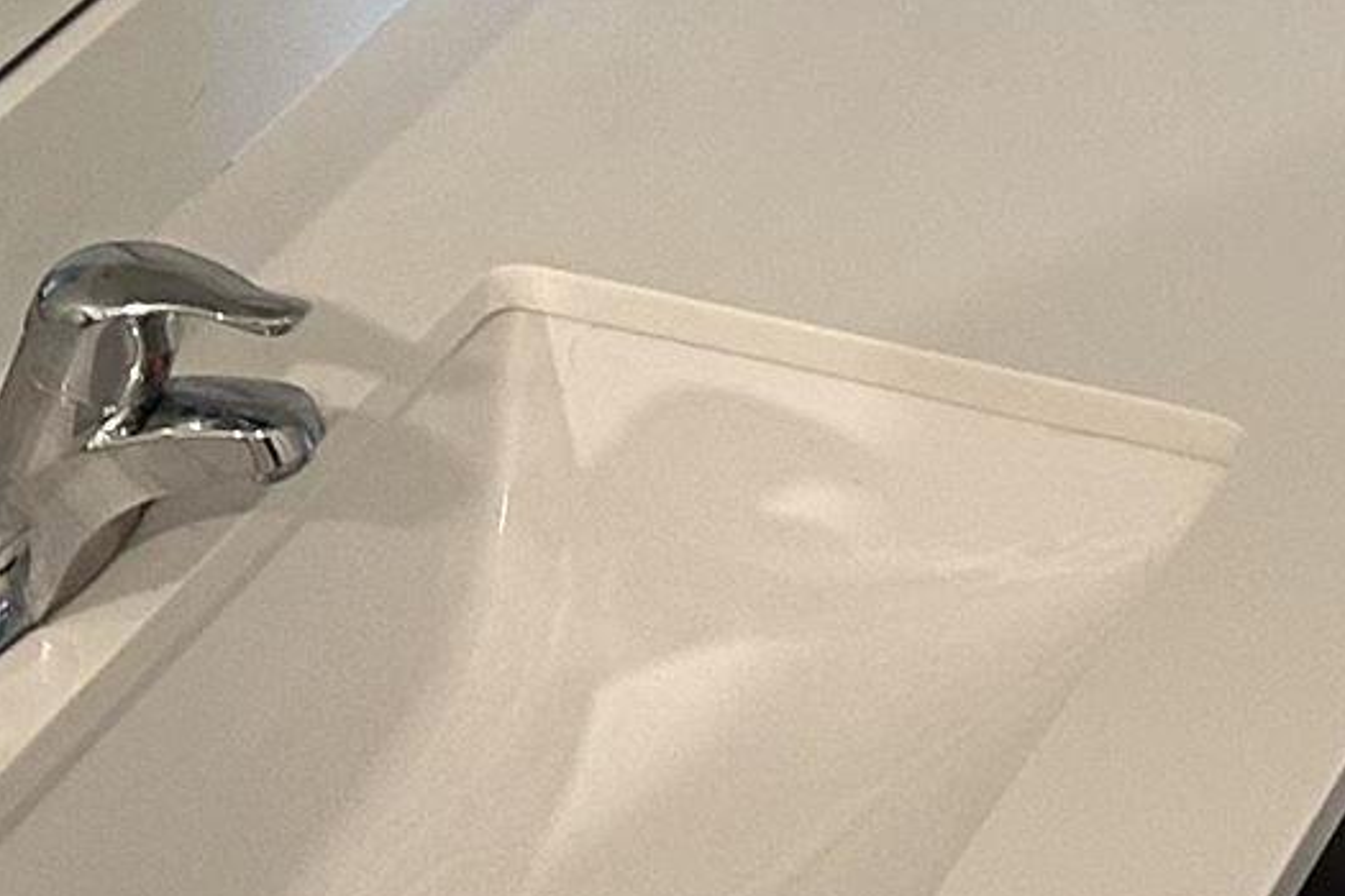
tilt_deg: -21.4
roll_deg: -0.8
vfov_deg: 8.8
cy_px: -952
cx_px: 1514
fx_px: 5454
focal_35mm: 146
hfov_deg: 13.7
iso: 250
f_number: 1.78
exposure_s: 1/60
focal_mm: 6.86
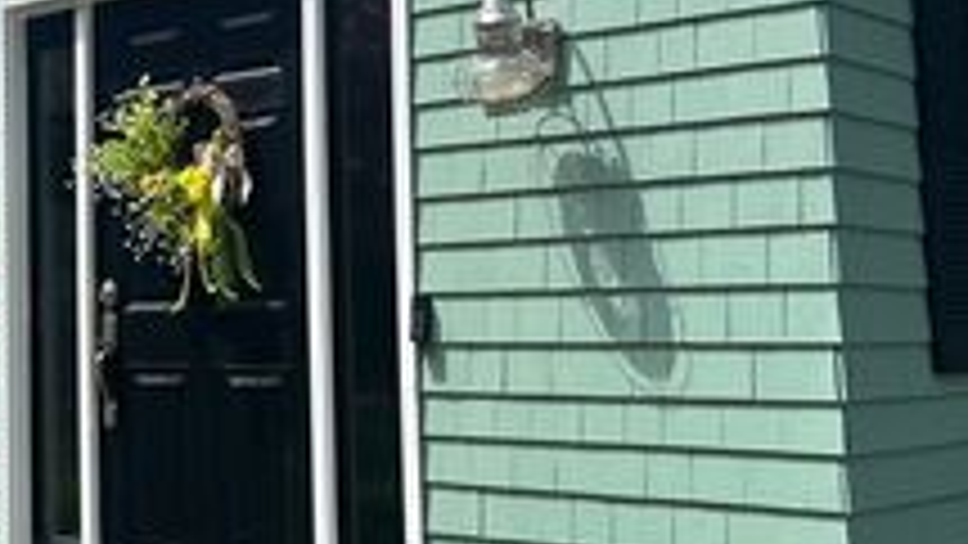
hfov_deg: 30.2
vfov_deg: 18.2
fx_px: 1694
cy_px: 173
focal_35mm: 66
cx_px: 54
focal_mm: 5.1
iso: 50
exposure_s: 1/4149
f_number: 1.6
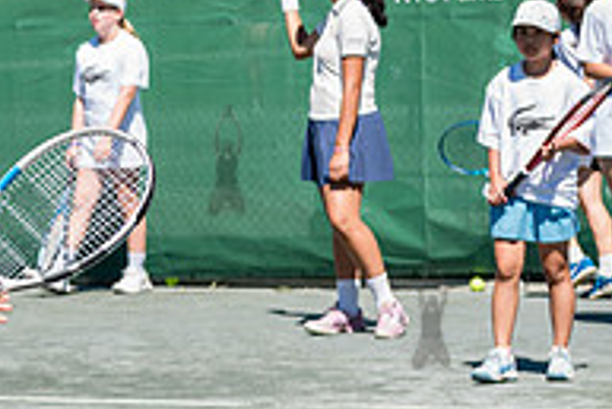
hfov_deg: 9.6
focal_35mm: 210
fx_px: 3573
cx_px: -189
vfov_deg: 6.6
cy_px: 256
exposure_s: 1/1250
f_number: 3.5
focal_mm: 62
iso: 200
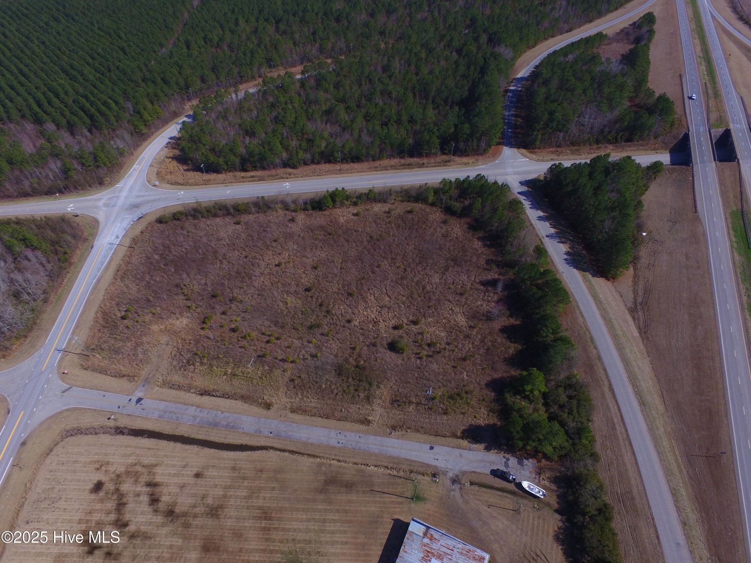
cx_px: 376
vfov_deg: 66.0
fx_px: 434
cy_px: 282
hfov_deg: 81.7
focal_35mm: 20
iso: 100
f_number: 2.8
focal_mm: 3.61
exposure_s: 1/1307
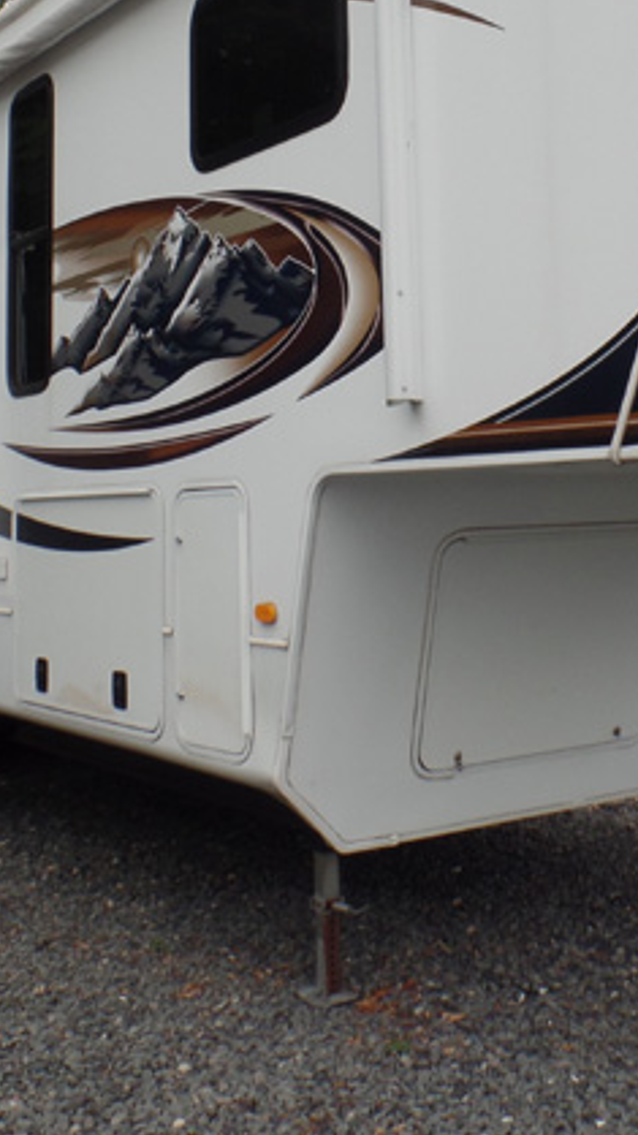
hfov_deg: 24.5
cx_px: 505
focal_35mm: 48
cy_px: 342
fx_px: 1444
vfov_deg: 42.1
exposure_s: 1/90
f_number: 5.6
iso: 80
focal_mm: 4.1
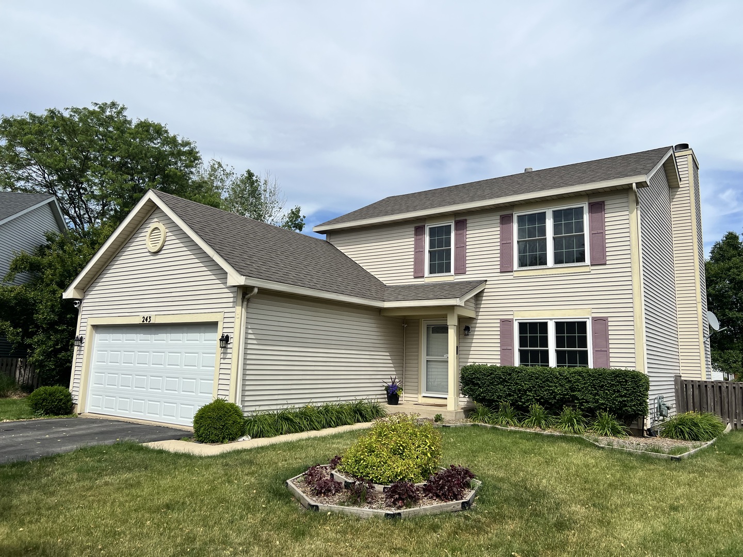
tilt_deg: +10.8
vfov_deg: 53.1
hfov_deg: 67.3
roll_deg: -2.0
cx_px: 372
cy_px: 278
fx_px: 558
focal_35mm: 26
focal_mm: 5.7
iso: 50
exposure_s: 1/6993
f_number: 1.5
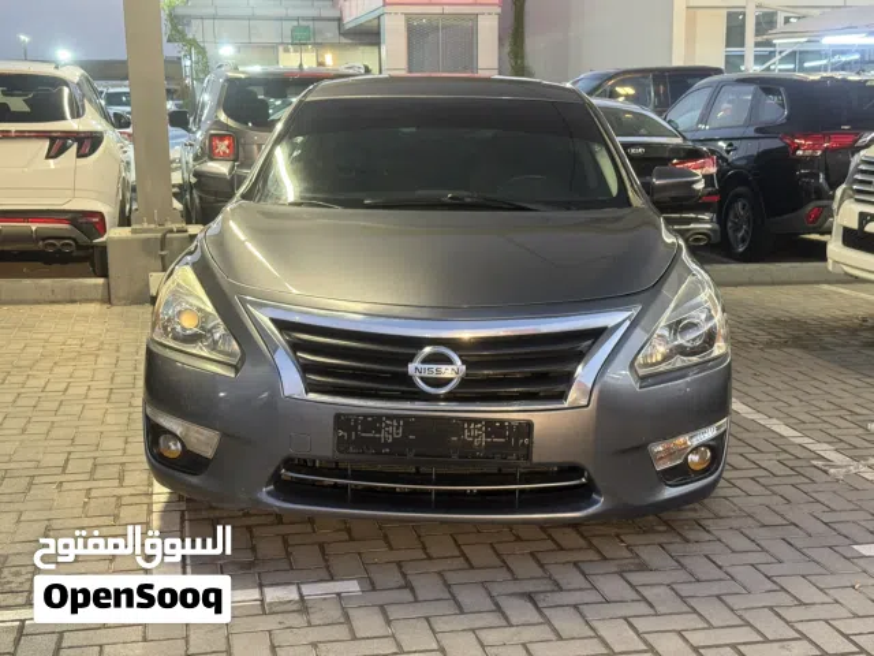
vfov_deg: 30.3
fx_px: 1212
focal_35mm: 48
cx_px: 437
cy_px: 328
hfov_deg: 39.7
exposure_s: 1/50
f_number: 1.78
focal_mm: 6.76
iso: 200
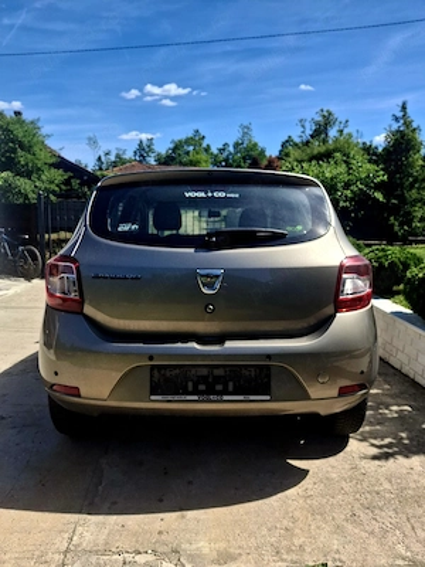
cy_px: 284
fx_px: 409
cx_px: 212
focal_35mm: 25
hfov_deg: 54.9
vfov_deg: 69.4
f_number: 1.8
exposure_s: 1/1000
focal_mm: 4.69
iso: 25
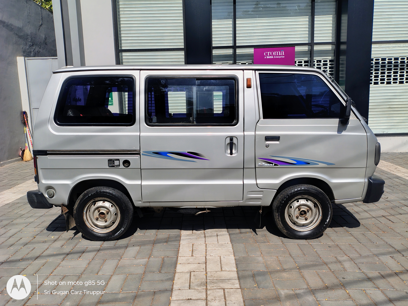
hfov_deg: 69.4
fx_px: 295
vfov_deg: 54.9
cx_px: 204
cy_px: 153
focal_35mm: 25
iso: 158
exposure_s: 1/3080
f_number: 1.7
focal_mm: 4.71
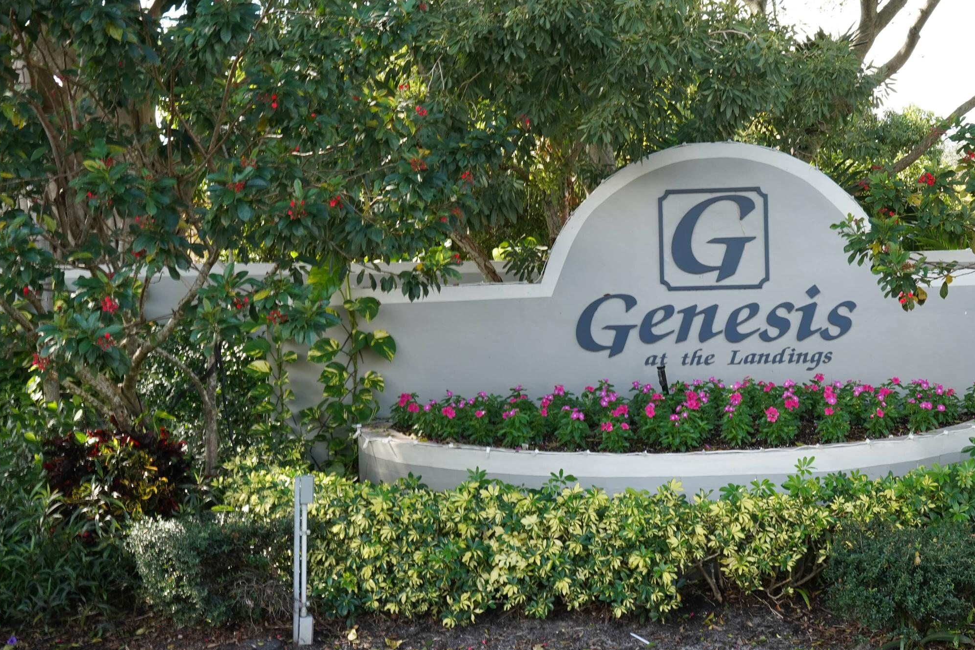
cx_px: 662
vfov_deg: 29.9
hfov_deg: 42.9
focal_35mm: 45
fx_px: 1219
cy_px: 339
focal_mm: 30
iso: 320
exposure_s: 1/30
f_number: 14
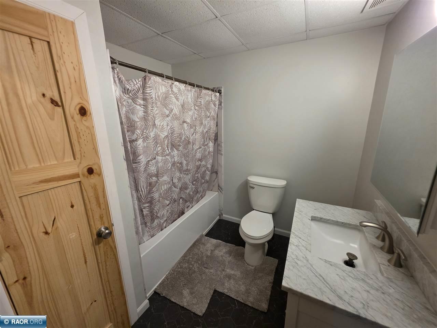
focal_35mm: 13
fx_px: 164
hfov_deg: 106.2
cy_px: 164
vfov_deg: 89.9
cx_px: 218
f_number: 1.9
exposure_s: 1/60
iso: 320
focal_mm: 2.2
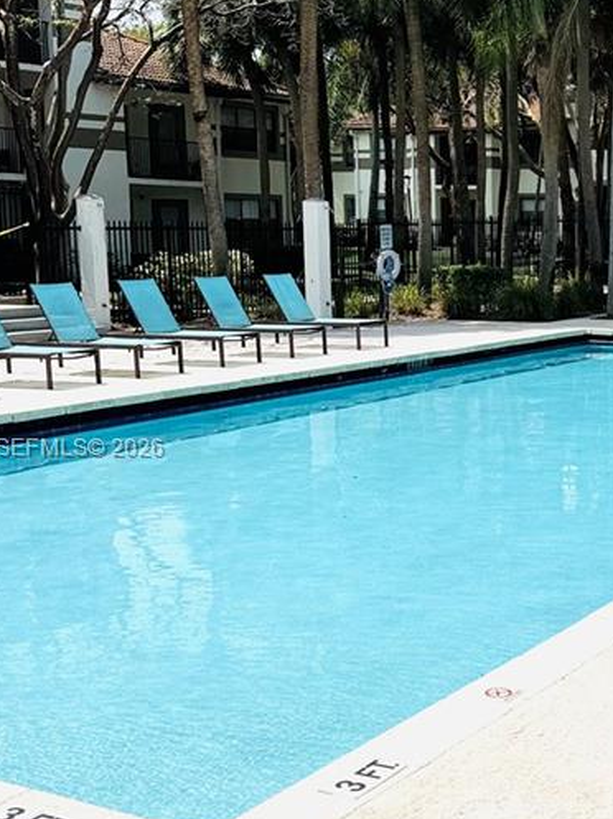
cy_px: 450
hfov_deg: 24.2
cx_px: 600
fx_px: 1371
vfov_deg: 33.2
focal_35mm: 58
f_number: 1.78
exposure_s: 1/12346
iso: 80
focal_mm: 6.86
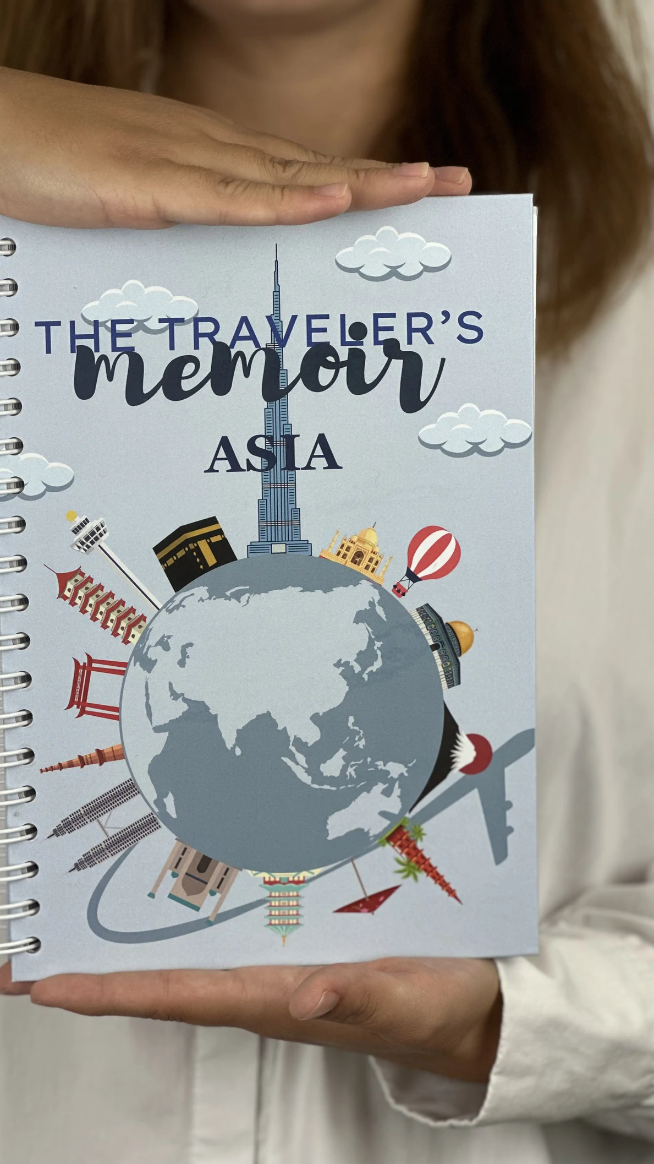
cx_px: 255
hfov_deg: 14.4
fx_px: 2590
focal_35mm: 84
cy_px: 582
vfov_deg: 25.3
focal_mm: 9
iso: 64
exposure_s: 1/100
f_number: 2.8
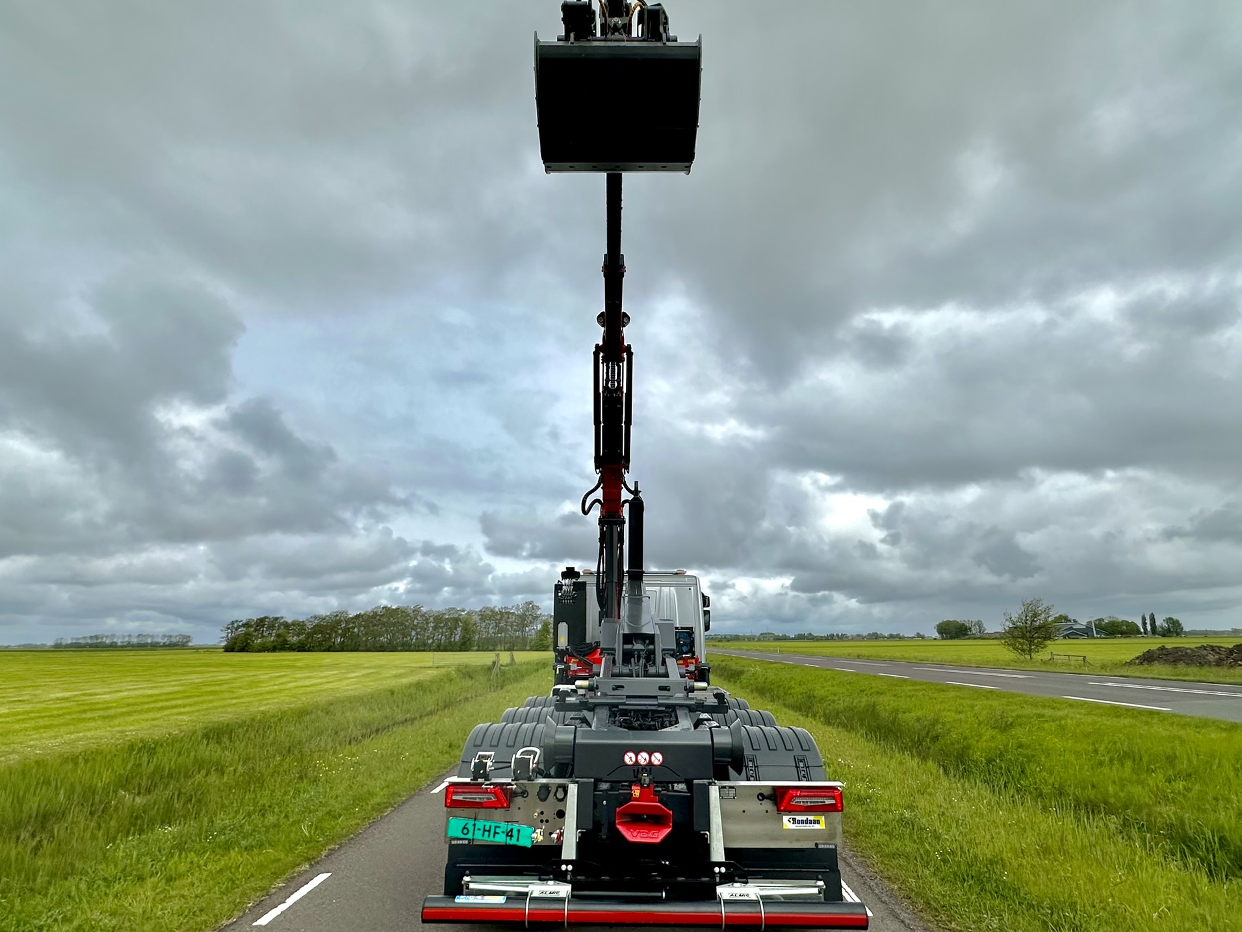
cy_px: 463
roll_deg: +1.4
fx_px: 538
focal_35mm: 15
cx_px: 638
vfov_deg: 81.8
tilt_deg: +15.0
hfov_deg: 98.1
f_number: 2.2
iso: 50
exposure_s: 1/4651
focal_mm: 2.22
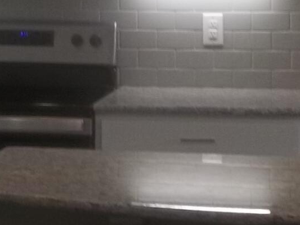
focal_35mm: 180
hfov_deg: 10.9
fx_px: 1560
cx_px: 14
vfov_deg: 8.1
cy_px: -84
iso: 64
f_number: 2.9
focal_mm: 5.7
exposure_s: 1/50
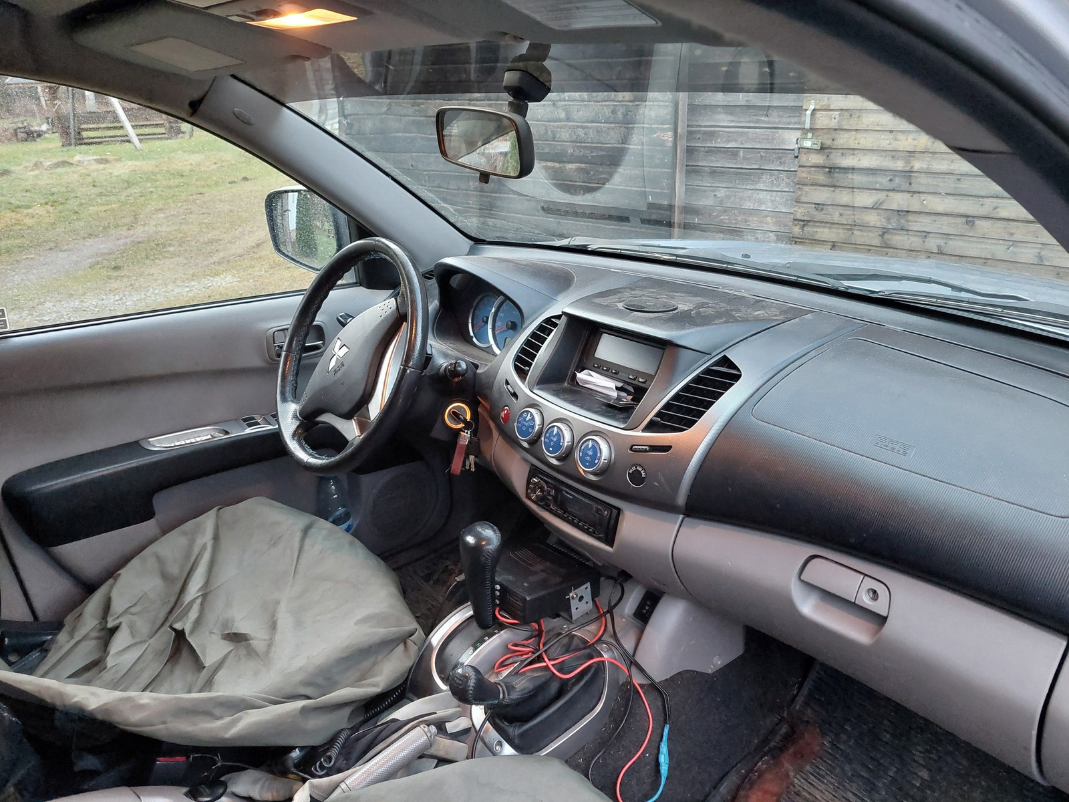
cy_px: 401
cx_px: 534
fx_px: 772
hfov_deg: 69.4
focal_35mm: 25
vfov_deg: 54.9
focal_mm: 5.23
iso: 640
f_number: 1.8
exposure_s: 1/25
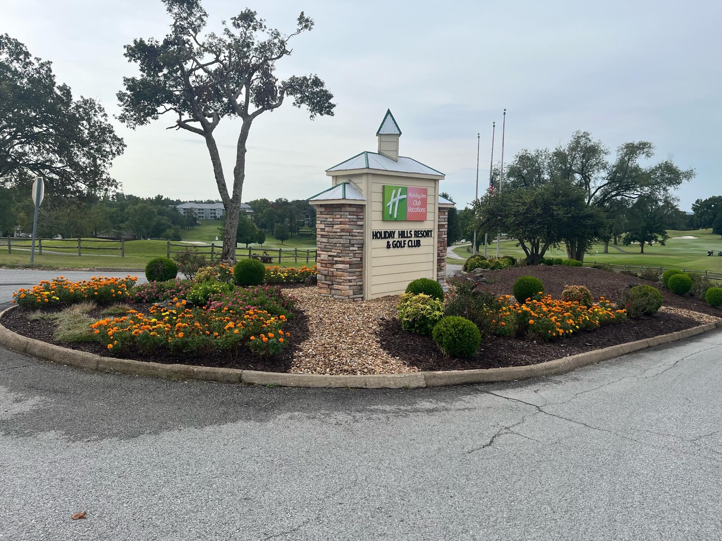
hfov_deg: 67.3
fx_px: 542
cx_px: 361
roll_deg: -0.5
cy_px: 270
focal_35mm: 26
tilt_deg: -5.5
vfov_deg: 53.1
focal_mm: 5.1
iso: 50
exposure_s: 1/2632
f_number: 1.6
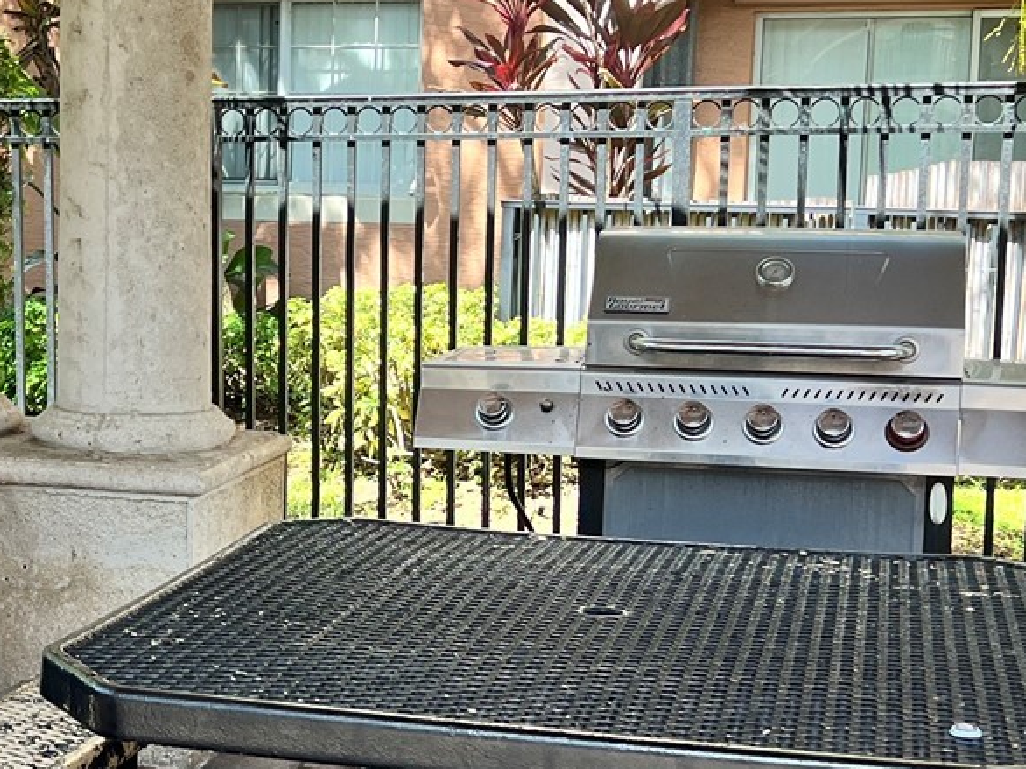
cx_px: 256
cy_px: 427
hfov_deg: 27.0
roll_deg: -0.6
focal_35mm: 71
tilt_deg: -7.4
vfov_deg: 20.7
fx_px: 2104
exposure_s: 1/552
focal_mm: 5.7
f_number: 1.5
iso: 50
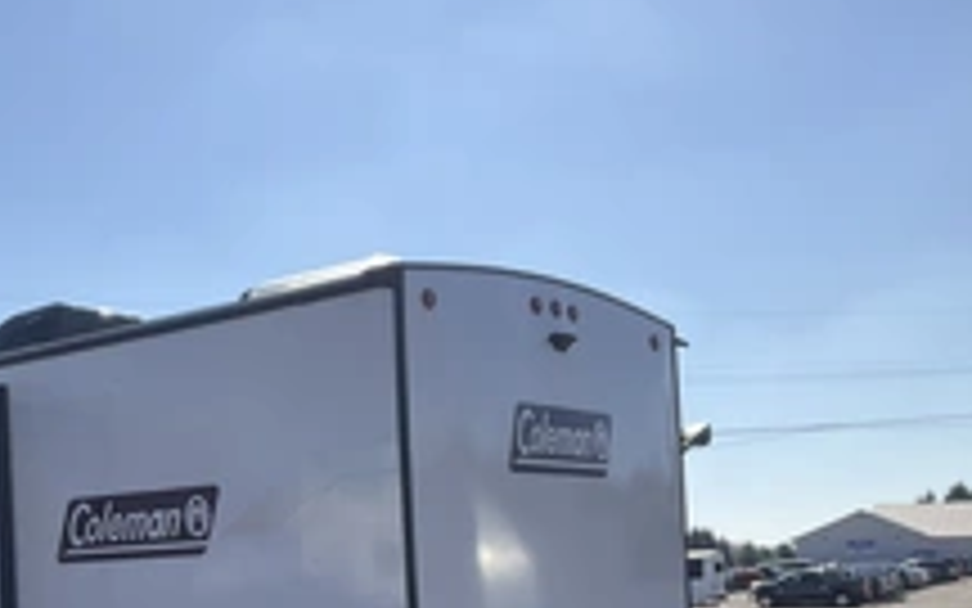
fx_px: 1510
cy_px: 567
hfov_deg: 34.0
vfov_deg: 22.1
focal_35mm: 57
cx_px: 122
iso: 25
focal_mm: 3
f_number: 1.8
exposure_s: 1/3125
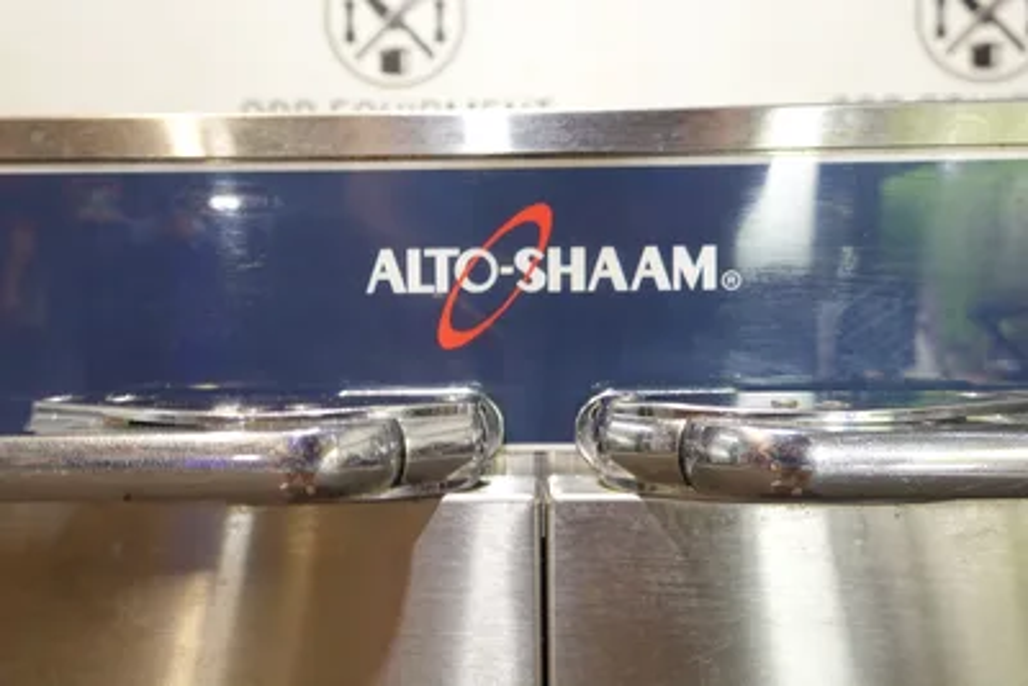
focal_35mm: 24
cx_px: 514
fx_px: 686
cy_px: 343
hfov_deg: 73.7
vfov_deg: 53.2
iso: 250
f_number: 2.8
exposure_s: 1/10
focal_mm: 9
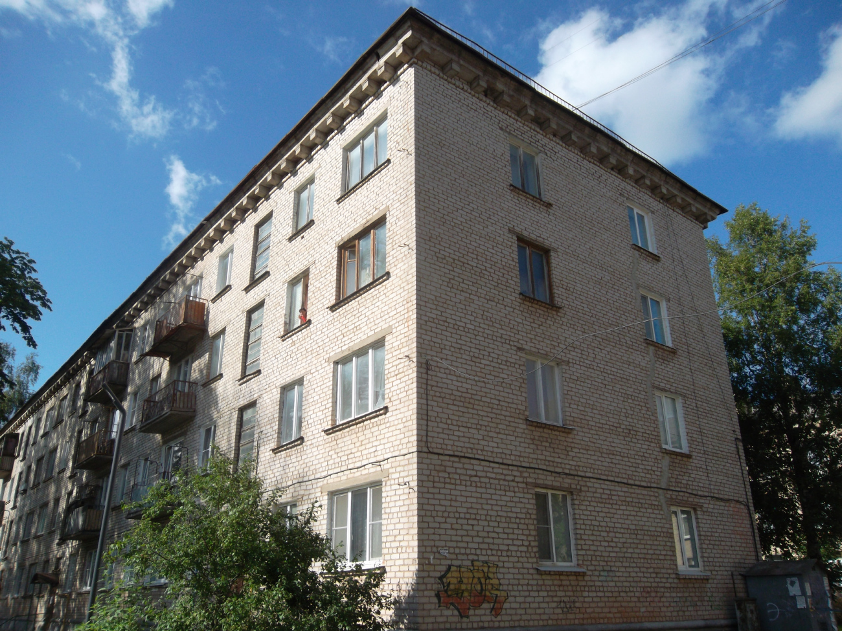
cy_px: 316
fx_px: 657
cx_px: 421
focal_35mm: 27
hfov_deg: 65.3
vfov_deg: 51.4
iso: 80
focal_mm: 4.9
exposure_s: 1/800
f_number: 3.5
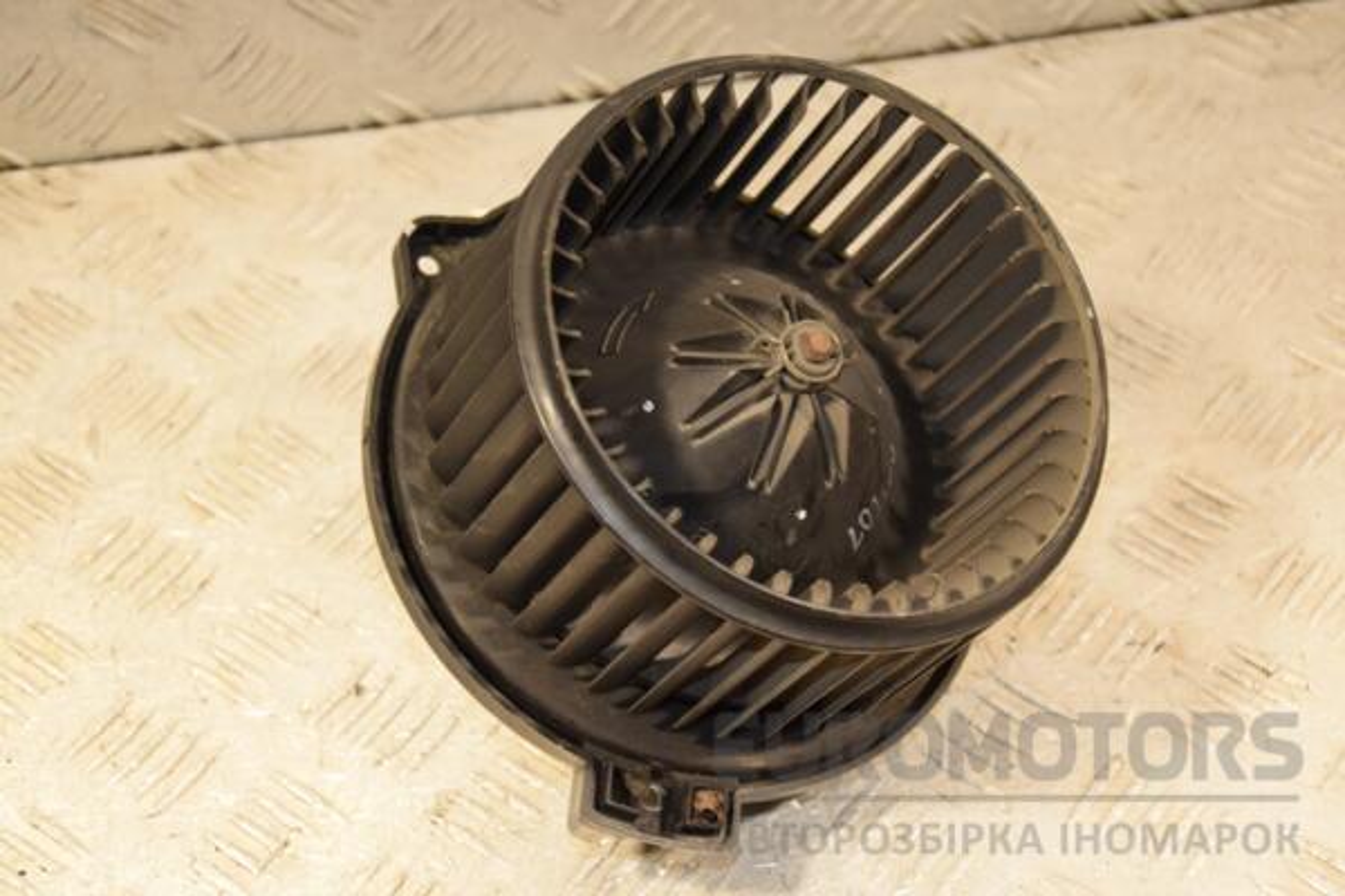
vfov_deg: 17.5
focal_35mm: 78
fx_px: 2914
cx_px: 672
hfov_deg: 26.0
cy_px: 448
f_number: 5
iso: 800
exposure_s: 1/160
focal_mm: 52
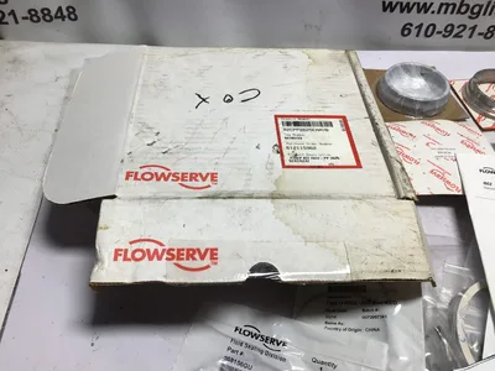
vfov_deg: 45.4
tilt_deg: -47.9
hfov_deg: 58.4
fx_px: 443
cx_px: 248
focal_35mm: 31
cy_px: 186
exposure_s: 1/129
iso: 25
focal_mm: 3.3
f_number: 2.4
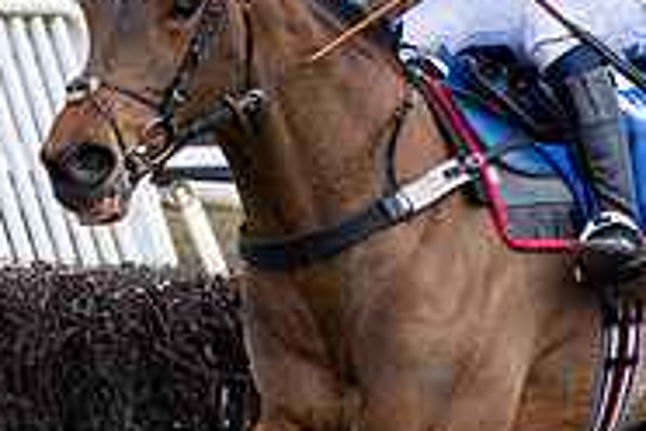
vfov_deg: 3.2
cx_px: 393
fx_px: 7662
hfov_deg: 4.8
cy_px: 290
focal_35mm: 427
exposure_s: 1/1250
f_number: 4
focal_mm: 70
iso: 800
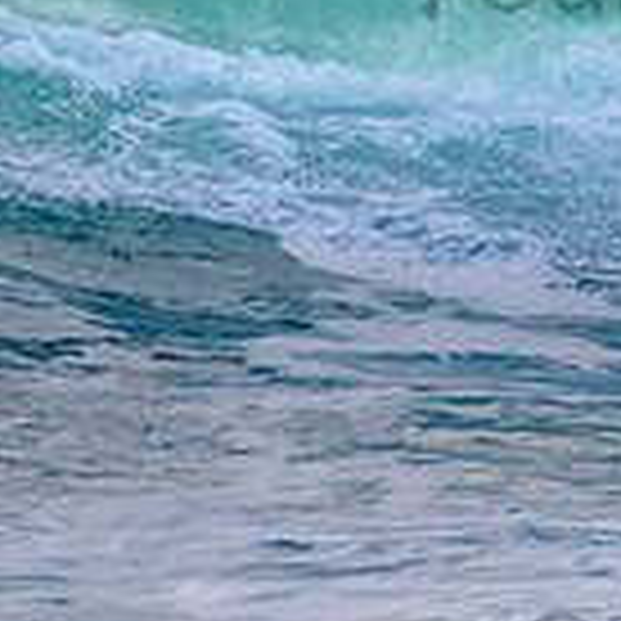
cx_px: 1114
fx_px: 44429
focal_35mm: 2189
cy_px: -286
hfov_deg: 0.8
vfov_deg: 0.8
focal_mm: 500
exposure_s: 1/2000
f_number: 5.6
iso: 1100
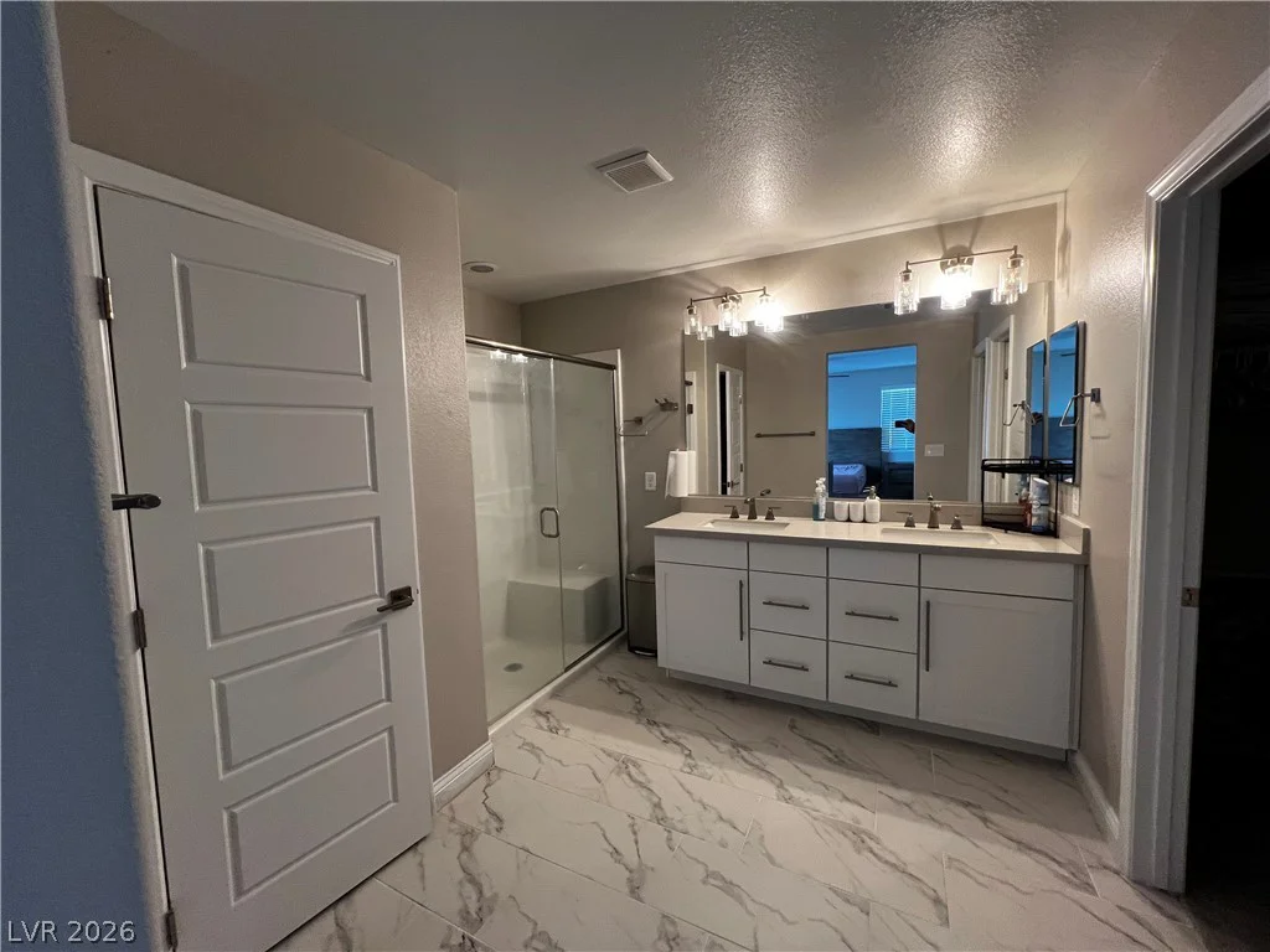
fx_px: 477
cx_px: 635
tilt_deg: -4.5
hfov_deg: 106.2
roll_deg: +1.6
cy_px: 476
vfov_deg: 89.9
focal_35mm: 13
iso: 200
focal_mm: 1.57
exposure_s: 1/60
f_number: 1.8
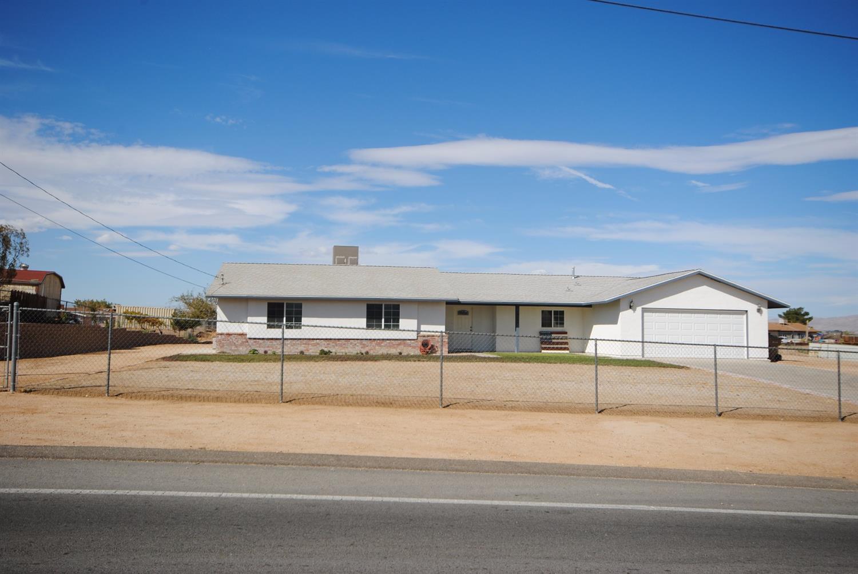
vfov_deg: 43.7
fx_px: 716
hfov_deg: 61.9
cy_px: 287
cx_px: 429
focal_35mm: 30
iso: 100
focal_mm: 20
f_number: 9
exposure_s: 1/320
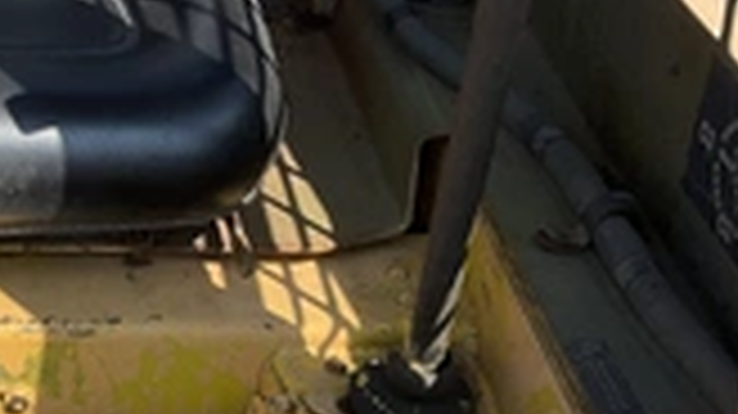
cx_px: -4
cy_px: 315
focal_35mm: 77
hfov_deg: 26.1
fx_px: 1506
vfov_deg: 15.6
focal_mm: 3
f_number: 1.8
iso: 25
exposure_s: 1/1221
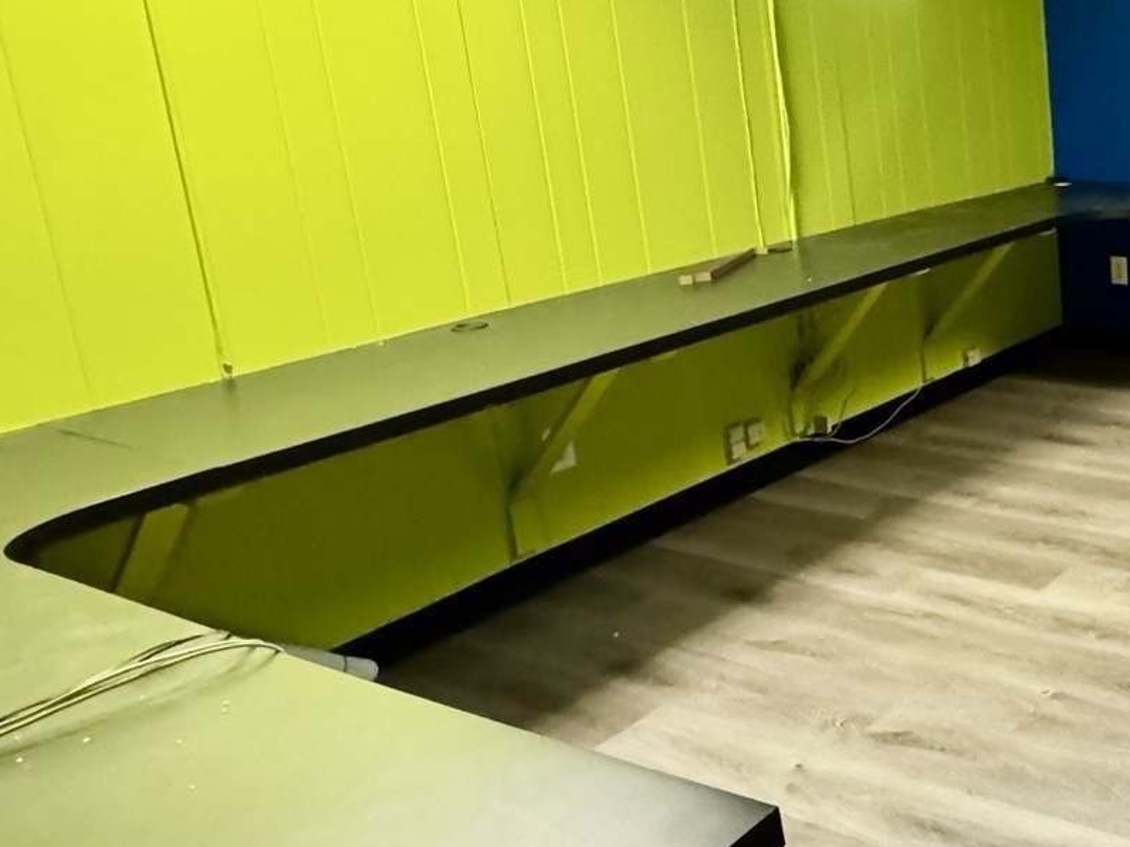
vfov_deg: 39.1
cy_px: 264
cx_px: 1265
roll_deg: +1.2
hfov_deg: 40.6
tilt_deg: -12.7
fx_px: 1175
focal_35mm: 36
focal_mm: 2.22
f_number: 2.2
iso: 1250
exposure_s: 1/60
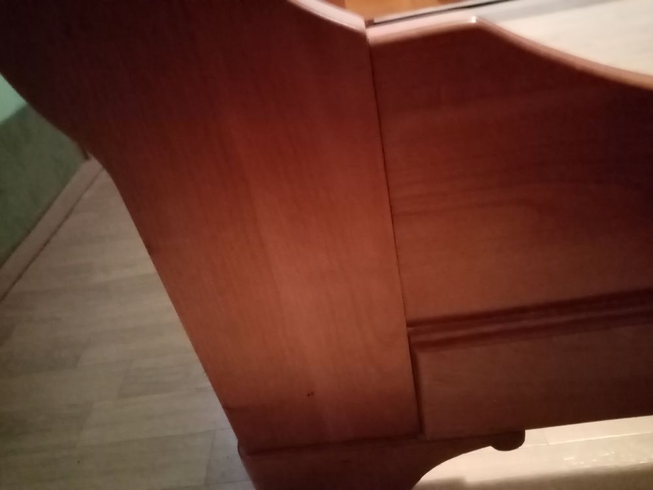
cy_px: 245
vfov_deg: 53.1
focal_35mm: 26
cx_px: 326
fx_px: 490
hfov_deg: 67.3
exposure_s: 1/12.5
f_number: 1.8
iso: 5533
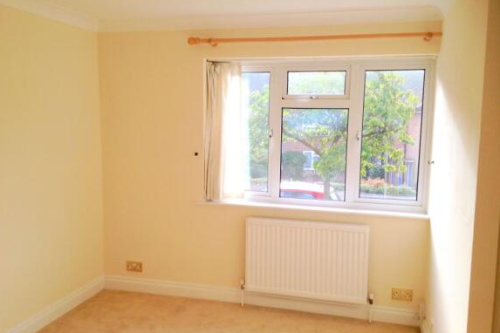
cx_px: 248
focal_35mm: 37
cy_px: 174
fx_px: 514
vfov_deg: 35.9
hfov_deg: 51.9
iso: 50
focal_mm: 4.28
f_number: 2.4
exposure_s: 1/184
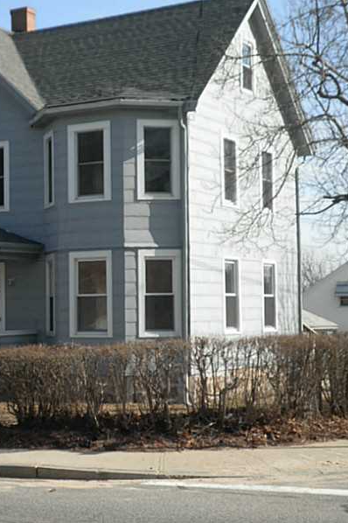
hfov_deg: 18.7
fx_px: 1031
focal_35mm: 71
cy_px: 262
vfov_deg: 28.5
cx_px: 15
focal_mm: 9
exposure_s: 1/400
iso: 64
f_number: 3.8
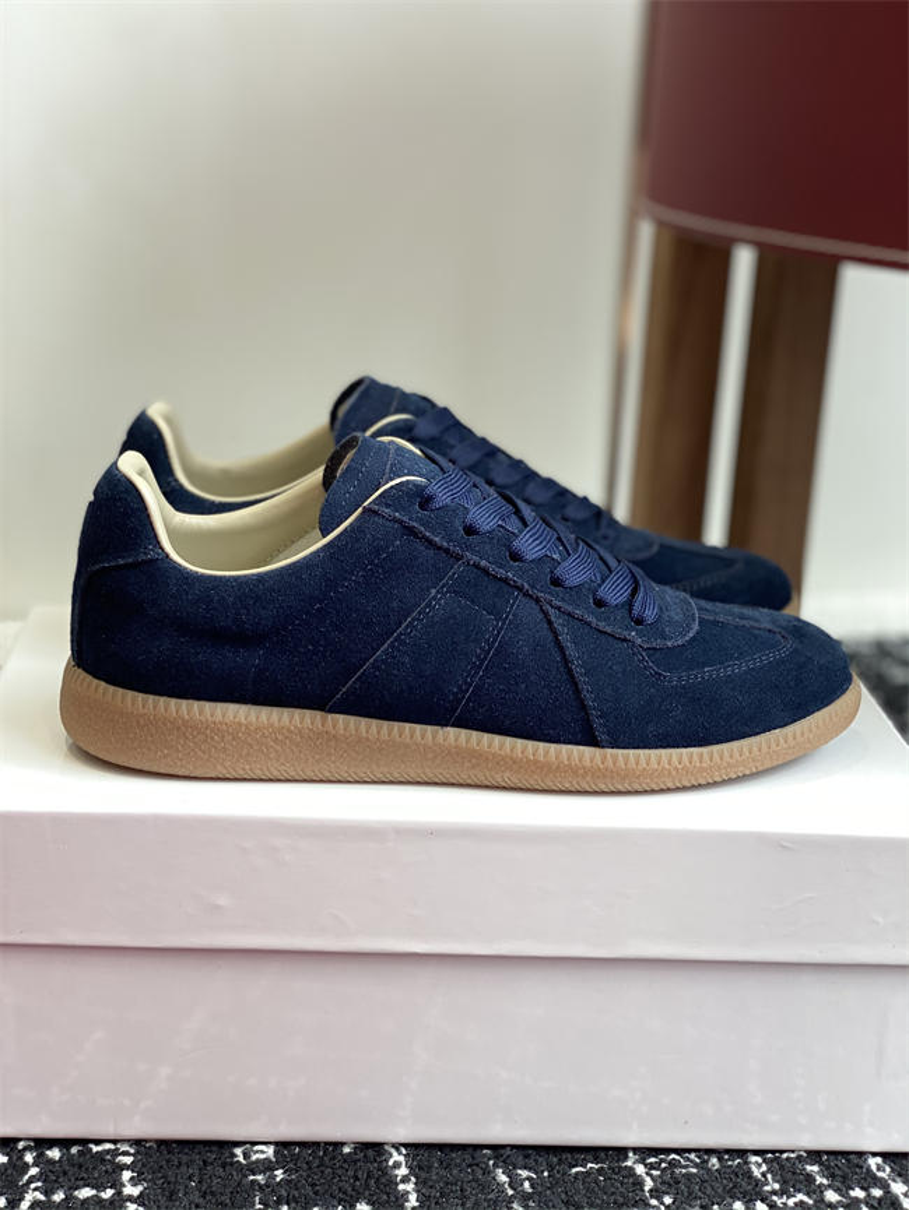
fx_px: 1820
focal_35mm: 52
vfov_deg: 36.8
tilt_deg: -16.7
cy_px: 605
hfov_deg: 28.0
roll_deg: -4.2
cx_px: 454
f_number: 2
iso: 40
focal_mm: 6
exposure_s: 1/122
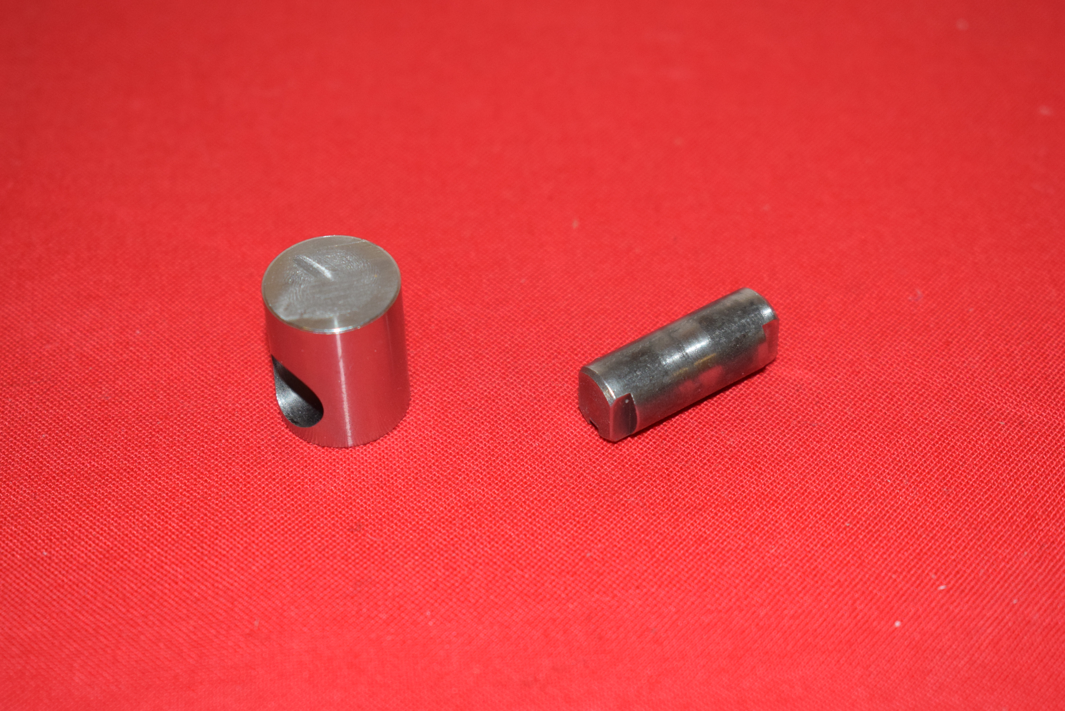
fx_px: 2308
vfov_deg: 17.5
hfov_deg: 26.0
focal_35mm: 78
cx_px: 532
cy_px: 356
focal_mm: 52
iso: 1250
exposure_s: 1/200
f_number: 5.6
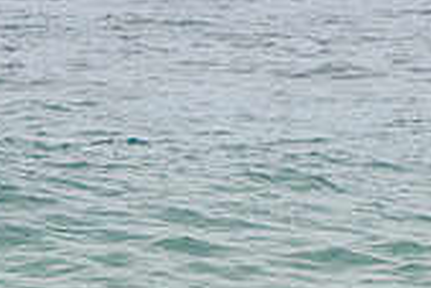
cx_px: 172
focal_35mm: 1886
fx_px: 22598
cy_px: 325
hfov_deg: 1.1
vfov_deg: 0.7
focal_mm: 400
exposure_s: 1/2000
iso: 200
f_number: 5.6
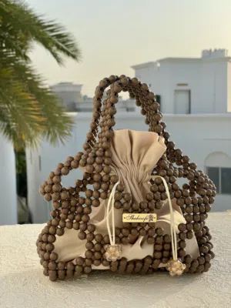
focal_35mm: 52
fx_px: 463
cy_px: 154
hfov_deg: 28.0
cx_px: 116
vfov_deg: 36.8
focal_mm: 6
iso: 25
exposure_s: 1/1142
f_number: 2
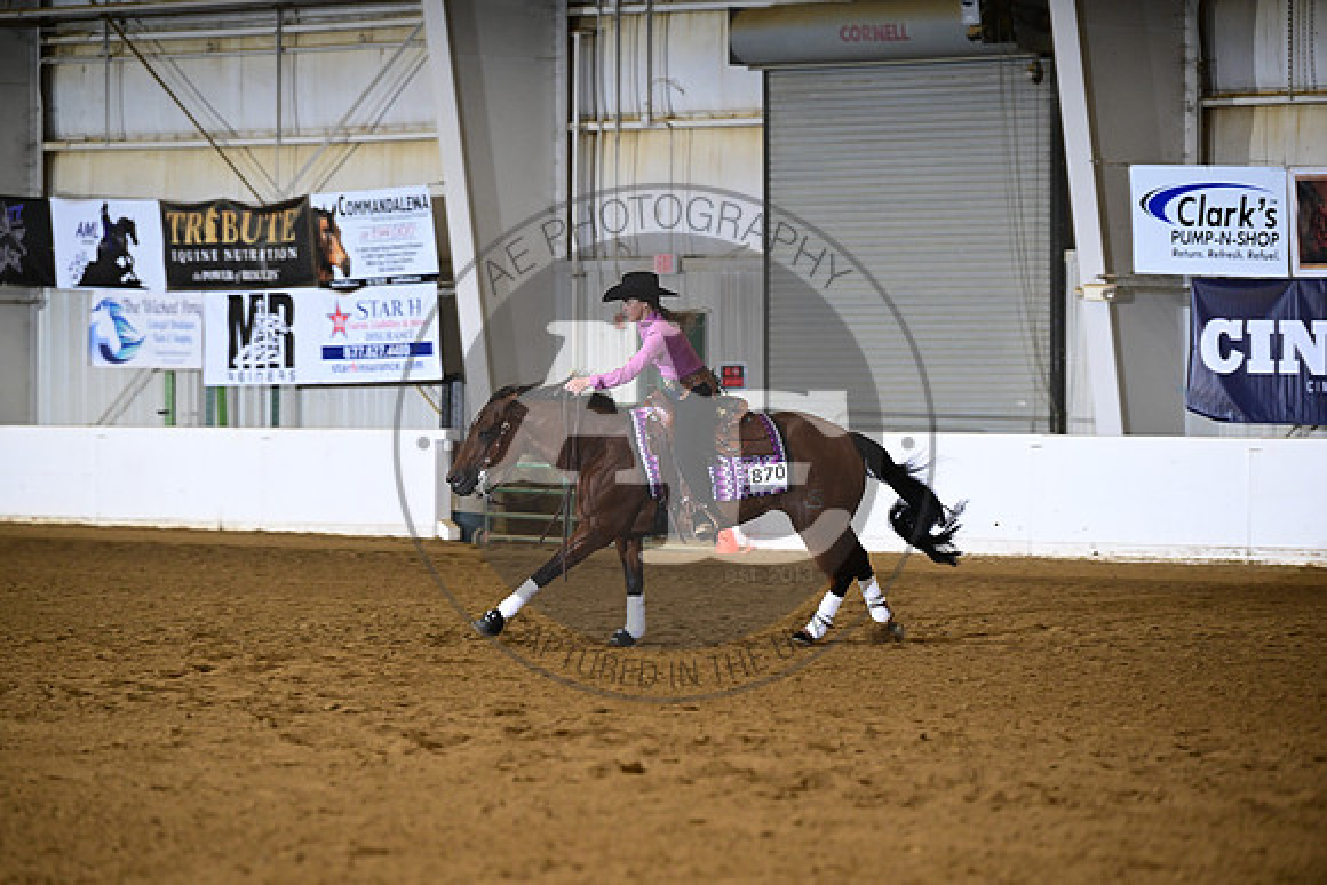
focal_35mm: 200
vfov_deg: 6.9
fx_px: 7374
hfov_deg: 10.3
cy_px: 442
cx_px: 664
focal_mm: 200
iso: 2500
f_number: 4
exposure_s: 1/200
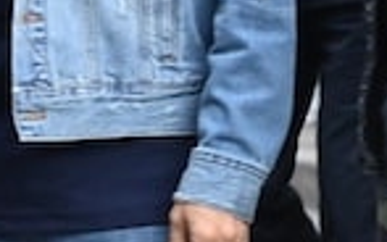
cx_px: -416
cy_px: -312
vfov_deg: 2.6
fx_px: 5244
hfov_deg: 4.2
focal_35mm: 497
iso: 180
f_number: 3.2
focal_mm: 70
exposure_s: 1/160
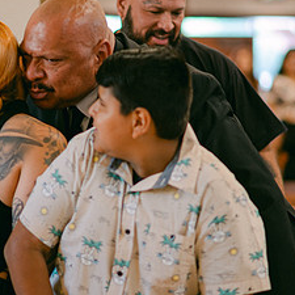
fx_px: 1899
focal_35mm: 197
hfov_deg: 8.9
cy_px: 151
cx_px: 97
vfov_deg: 8.9
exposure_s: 1/125
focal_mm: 85
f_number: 1.8
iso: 320
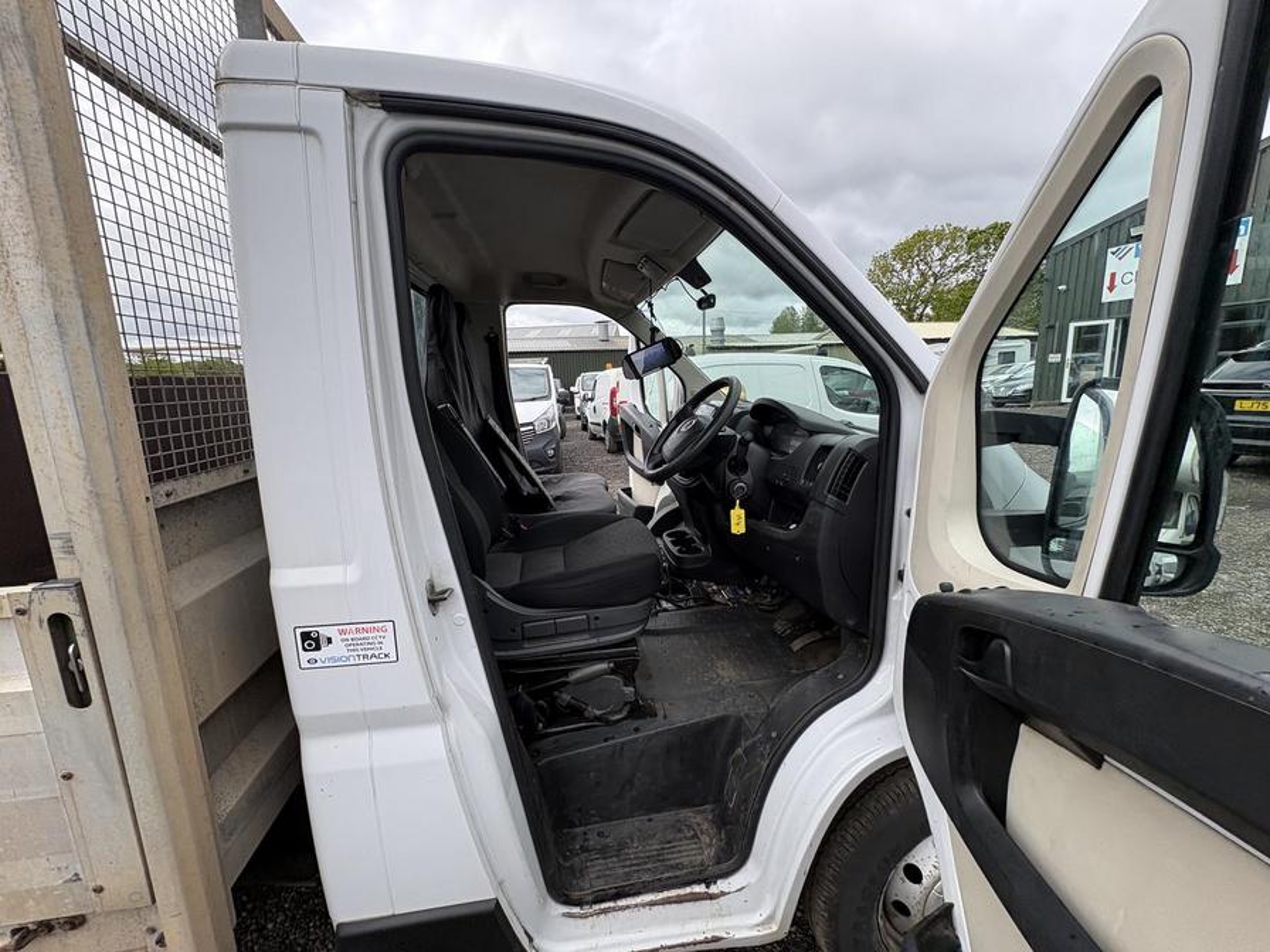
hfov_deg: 102.1
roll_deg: -2.4
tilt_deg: -8.2
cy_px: 476
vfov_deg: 85.7
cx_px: 635
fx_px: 514
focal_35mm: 14
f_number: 2.2
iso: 50
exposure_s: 1/394
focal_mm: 2.22
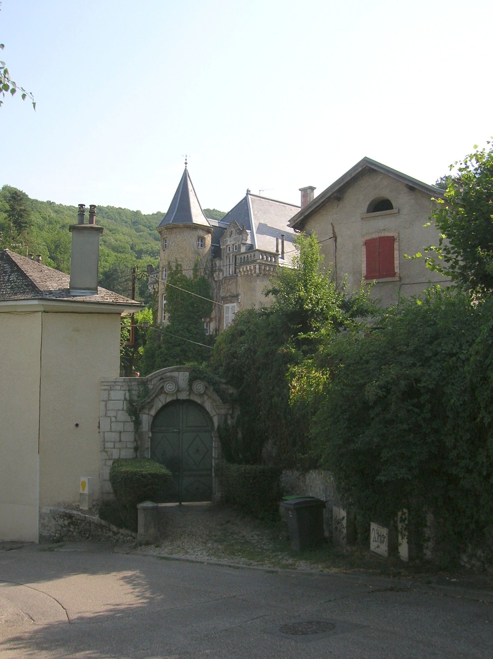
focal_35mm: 34
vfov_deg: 54.0
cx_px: 246
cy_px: 330
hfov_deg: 41.7
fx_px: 647
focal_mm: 5.7
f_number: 4.9
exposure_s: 1/278
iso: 50
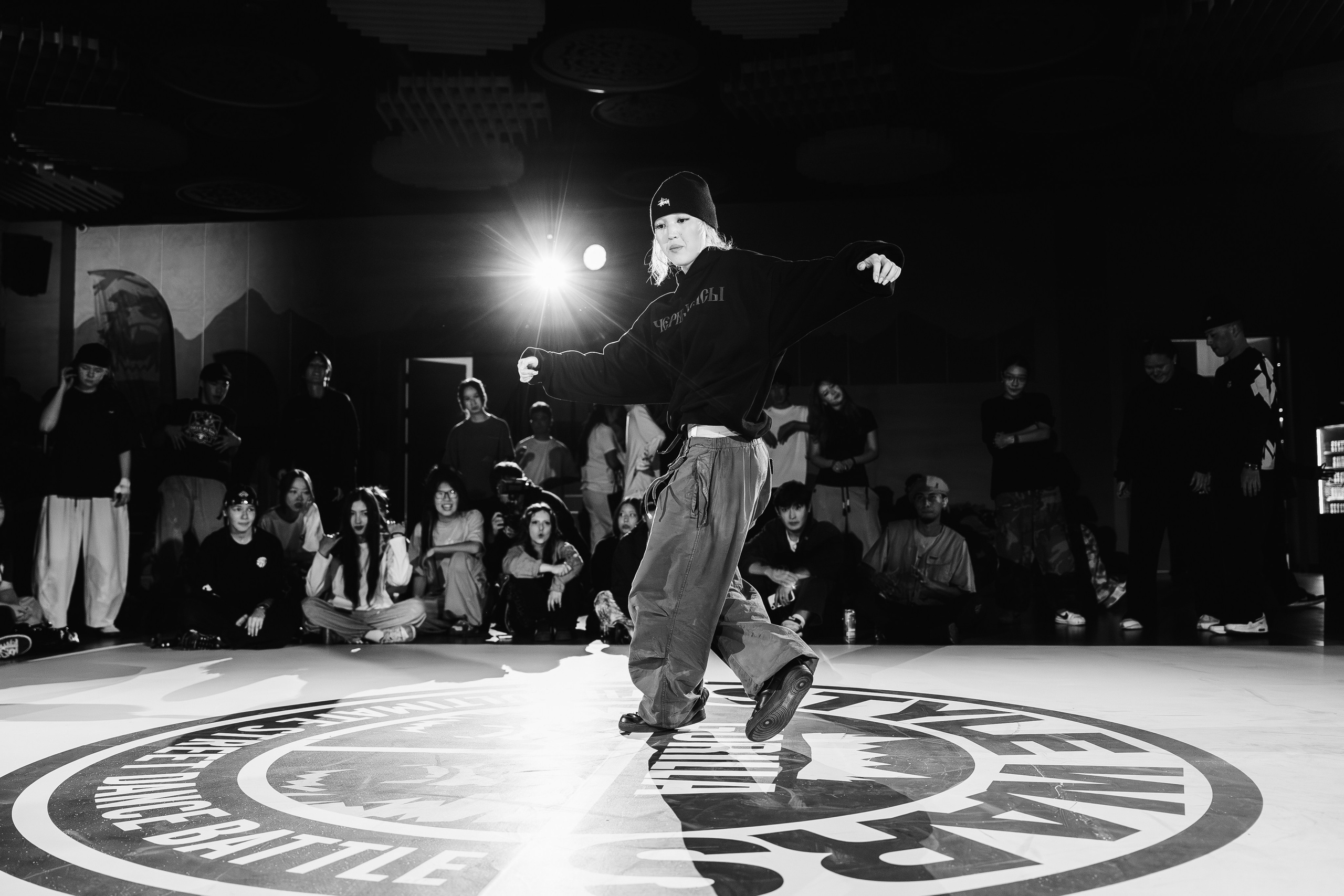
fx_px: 1269
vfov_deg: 38.9
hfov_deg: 55.8
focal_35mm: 34
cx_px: 672
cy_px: 448
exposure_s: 1/800
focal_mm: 34
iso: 3200
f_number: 2.8
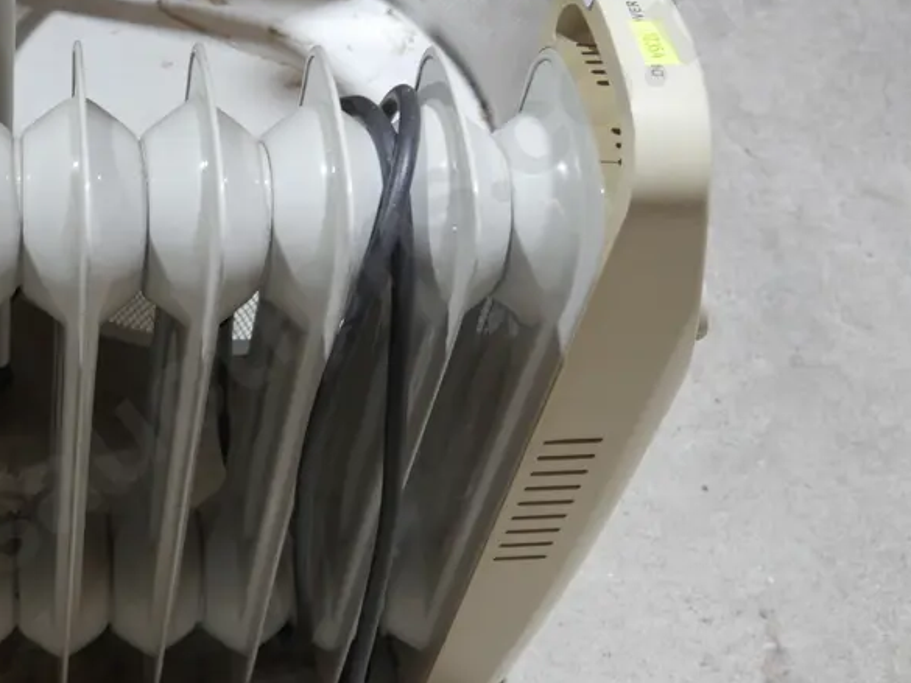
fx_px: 1658
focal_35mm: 63
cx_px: 134
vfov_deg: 23.2
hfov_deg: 29.7
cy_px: 435
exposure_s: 1/60
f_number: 4
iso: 400
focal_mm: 18
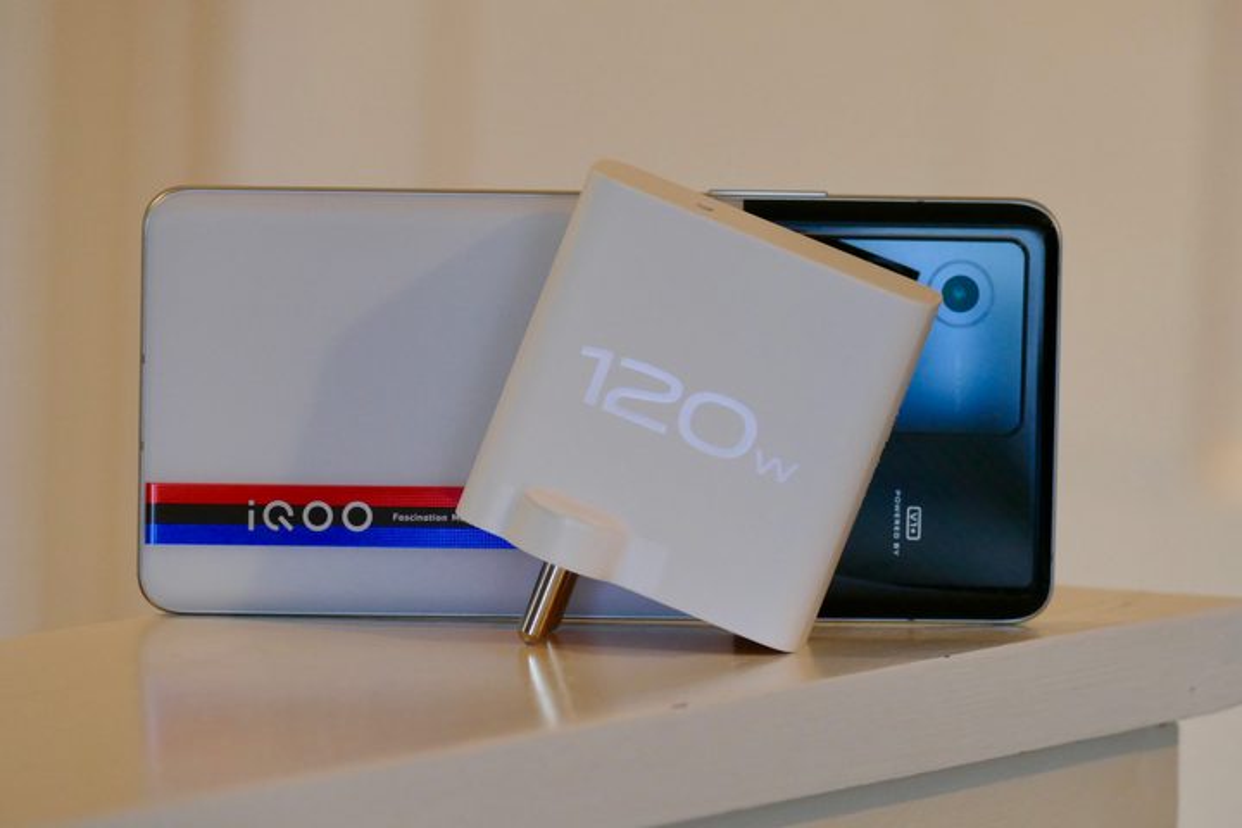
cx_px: 621
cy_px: 414
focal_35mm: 269
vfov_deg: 5.1
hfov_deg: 7.7
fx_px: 9280
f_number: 4
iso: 1000
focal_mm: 98.25
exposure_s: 1/100
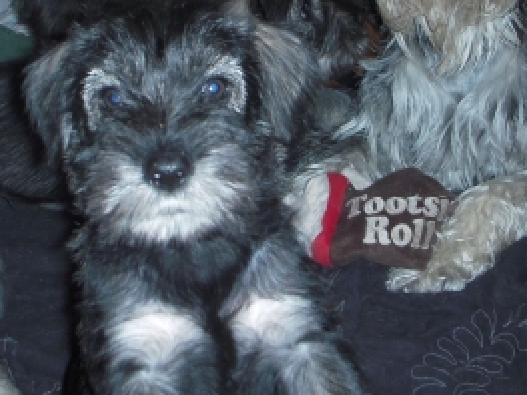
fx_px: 1401
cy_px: 10
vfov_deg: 15.8
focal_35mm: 92
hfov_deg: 21.3
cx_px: 273
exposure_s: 1/40
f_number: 3.3
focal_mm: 6.3
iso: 125
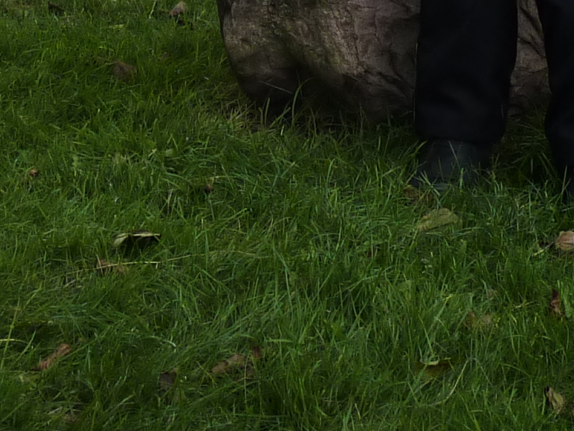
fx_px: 2040
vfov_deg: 11.2
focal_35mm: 123
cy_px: -337
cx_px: 339
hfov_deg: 16.0
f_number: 4
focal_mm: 5.3
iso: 125
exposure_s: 1/400
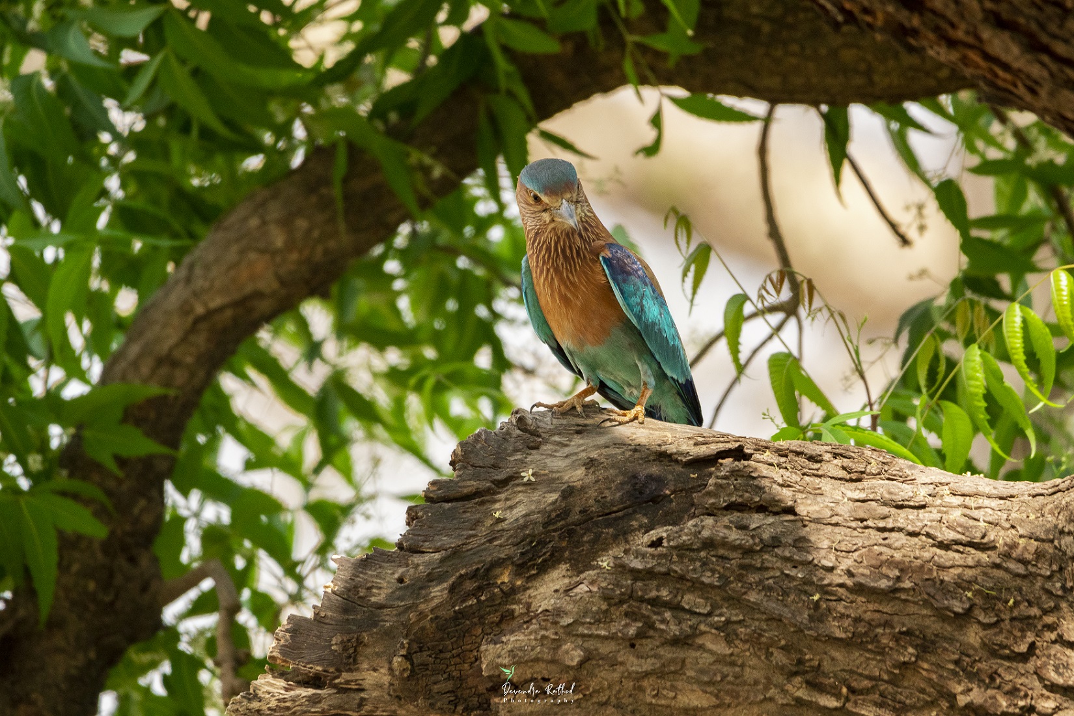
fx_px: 26840
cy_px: 358
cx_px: 537
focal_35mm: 900
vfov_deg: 1.5
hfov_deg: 2.3
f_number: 6.3
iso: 1100
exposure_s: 1/1250
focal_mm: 600
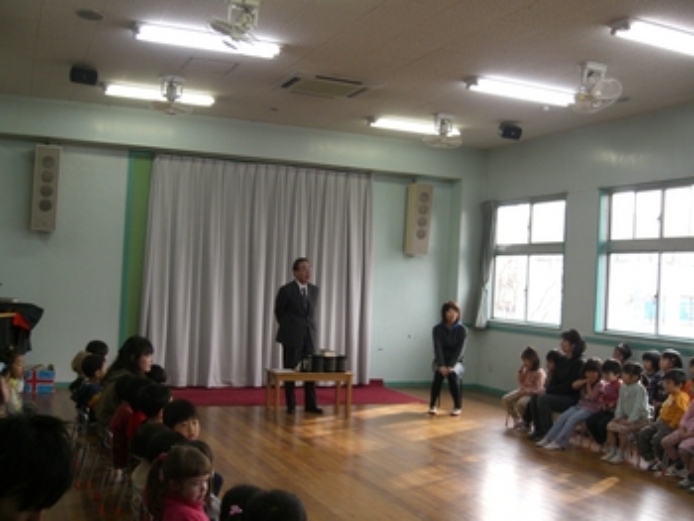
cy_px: 260
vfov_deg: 37.8
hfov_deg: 48.9
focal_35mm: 38
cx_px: 347
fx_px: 762
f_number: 3.1
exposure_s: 1/60
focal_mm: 6.3
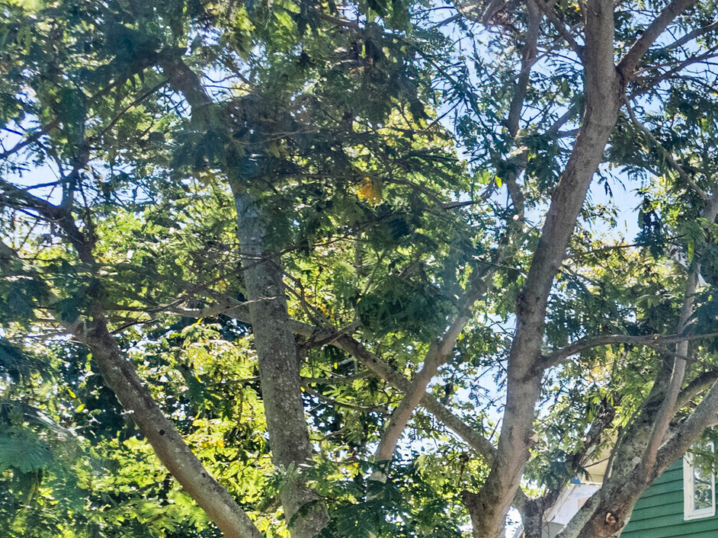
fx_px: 1431
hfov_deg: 22.9
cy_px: 647
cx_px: 1075
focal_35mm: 69
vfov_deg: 20.0
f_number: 2.8
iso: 120
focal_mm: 8.38
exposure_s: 1/40
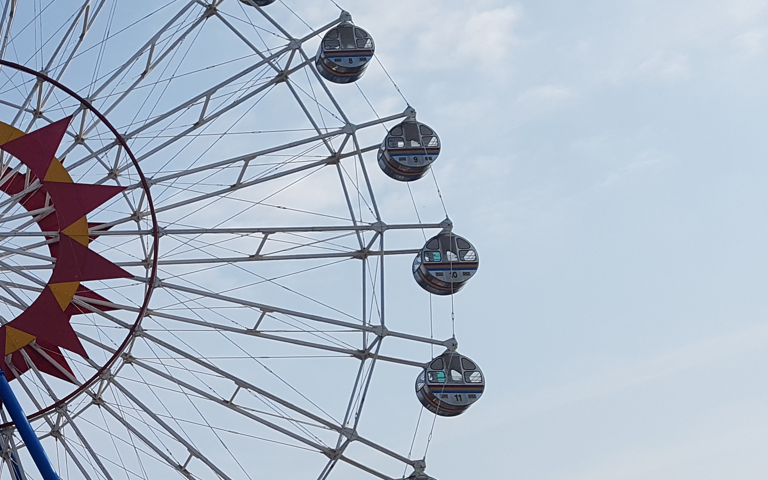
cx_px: -46
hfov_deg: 30.5
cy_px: 338
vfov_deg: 21.2
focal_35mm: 61
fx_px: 1277
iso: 50
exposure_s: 1/5856
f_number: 1.7
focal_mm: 4.2
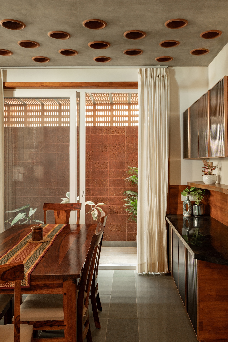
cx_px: 114
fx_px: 323
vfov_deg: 55.8
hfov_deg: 38.9
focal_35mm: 34
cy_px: 171
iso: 320
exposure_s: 2.5
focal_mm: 34
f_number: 9
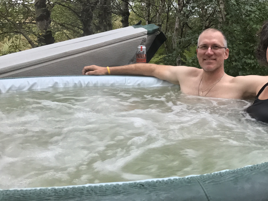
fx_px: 356
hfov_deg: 39.6
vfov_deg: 31.2
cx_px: 214
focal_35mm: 46
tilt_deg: -4.0
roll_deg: -2.6
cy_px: 63
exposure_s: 1/25
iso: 200
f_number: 1.8
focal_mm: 3.99
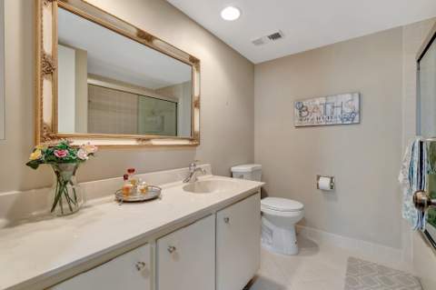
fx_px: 181
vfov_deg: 77.2
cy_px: 145
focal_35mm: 15
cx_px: 218
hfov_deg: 100.4
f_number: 8
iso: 1000
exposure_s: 1/10
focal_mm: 10
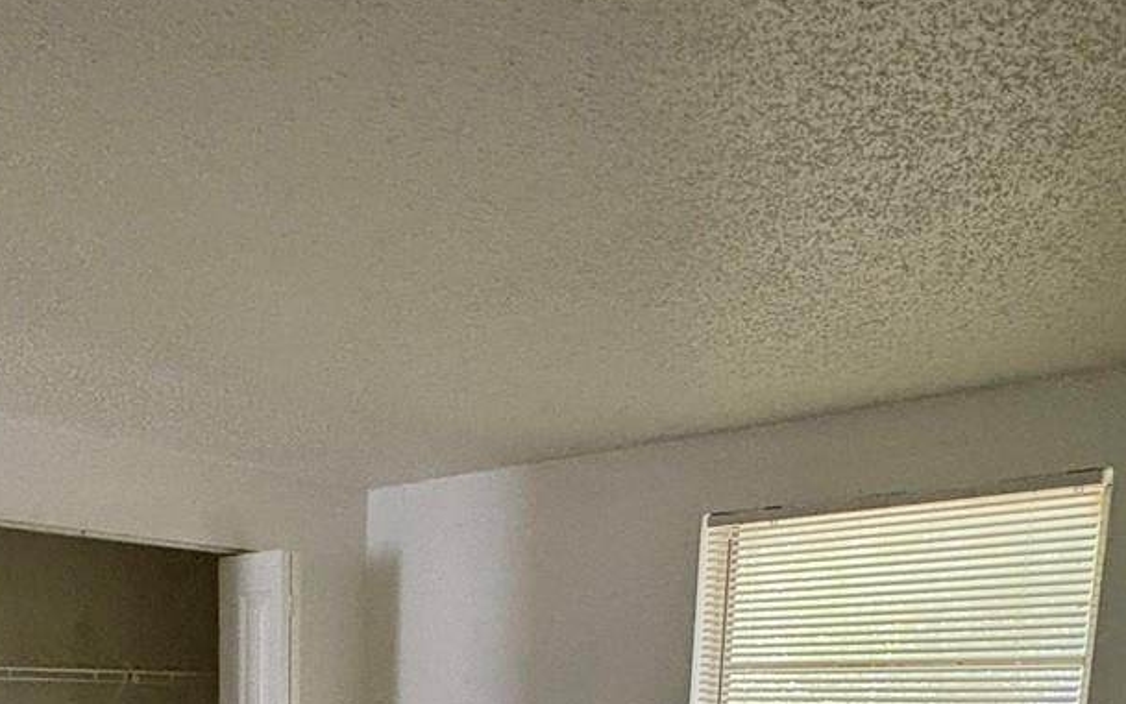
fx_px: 1197
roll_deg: +0.1
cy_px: 905
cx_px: 329
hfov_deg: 49.0
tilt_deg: -9.4
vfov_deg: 27.6
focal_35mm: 39
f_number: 2.2
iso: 800
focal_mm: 2.22
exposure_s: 1/60
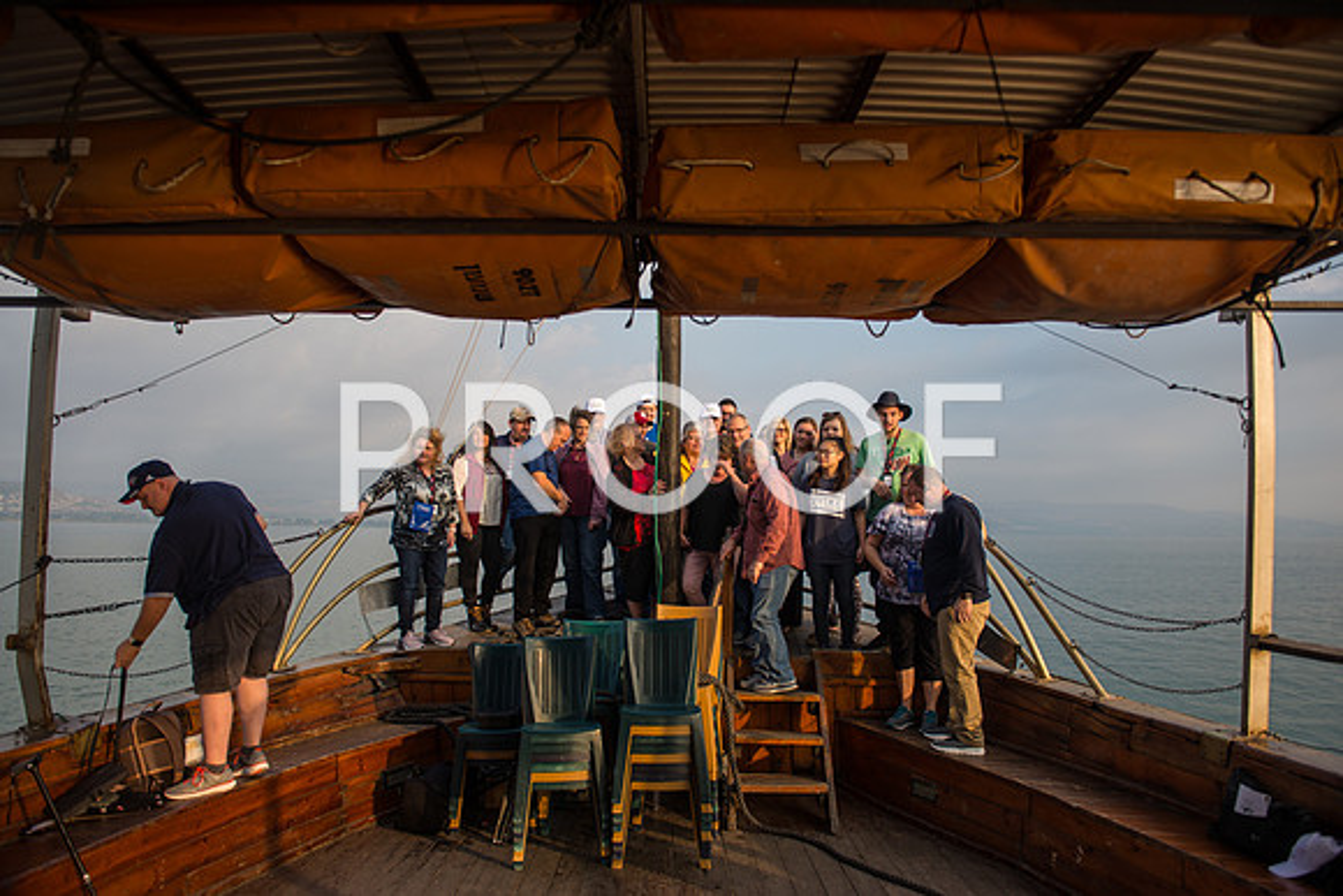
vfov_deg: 53.2
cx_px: 672
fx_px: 896
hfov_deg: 73.7
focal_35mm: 24
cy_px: 448
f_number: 2.8
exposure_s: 1/500
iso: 100
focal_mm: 24
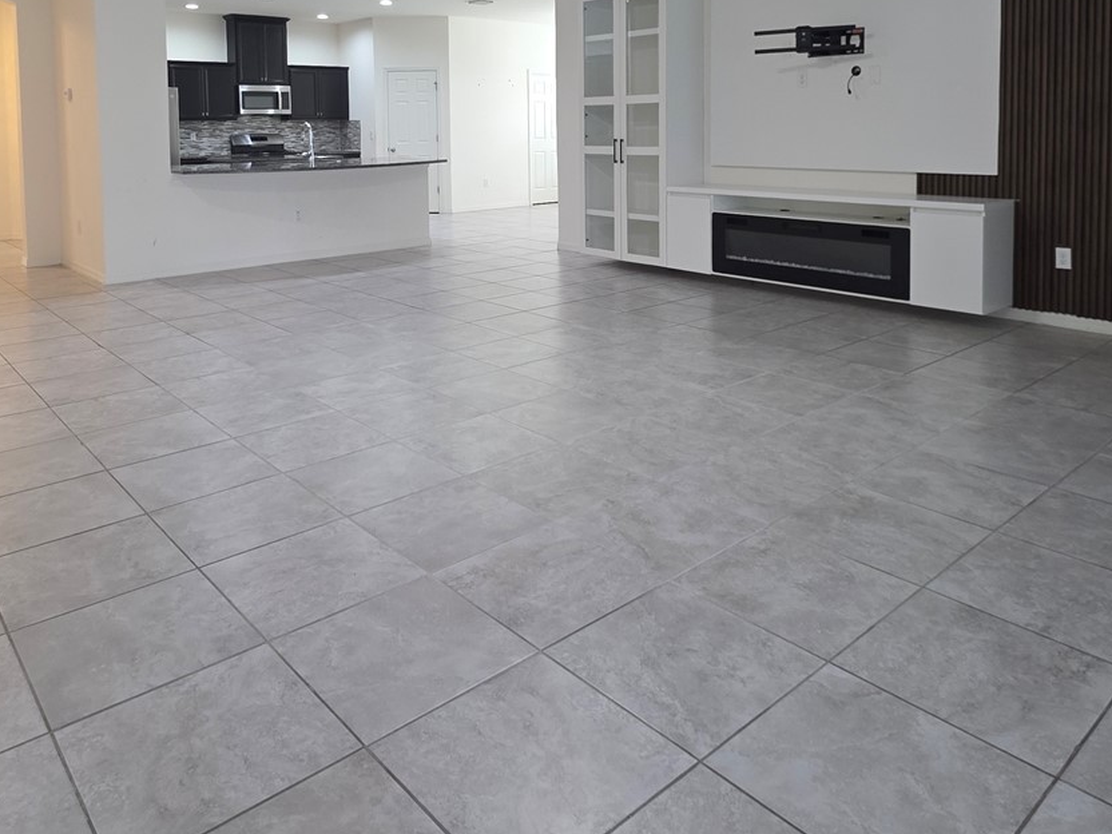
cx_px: 519
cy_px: 184
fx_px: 803
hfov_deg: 69.3
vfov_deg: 51.9
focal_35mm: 25
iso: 200
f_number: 1.9
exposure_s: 1/60
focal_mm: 2.2
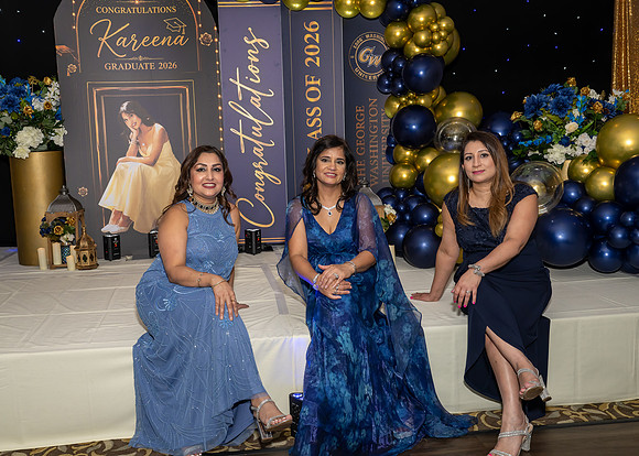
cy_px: 225
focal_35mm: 36
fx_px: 652
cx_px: 285
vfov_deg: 38.6
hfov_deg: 52.1
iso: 640
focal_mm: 32.5
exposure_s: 1/250
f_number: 8
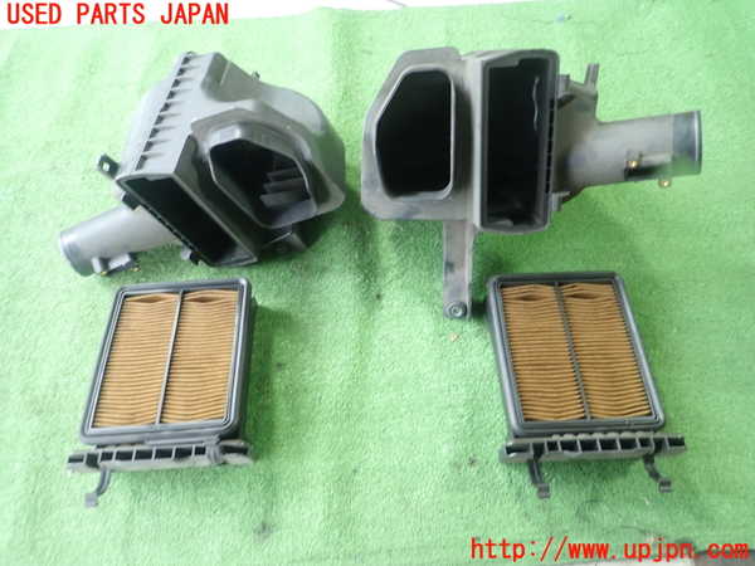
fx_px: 545
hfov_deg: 69.4
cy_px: 283
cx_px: 378
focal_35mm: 25
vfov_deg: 54.9
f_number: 2
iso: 200
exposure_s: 1/30
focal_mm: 4.5
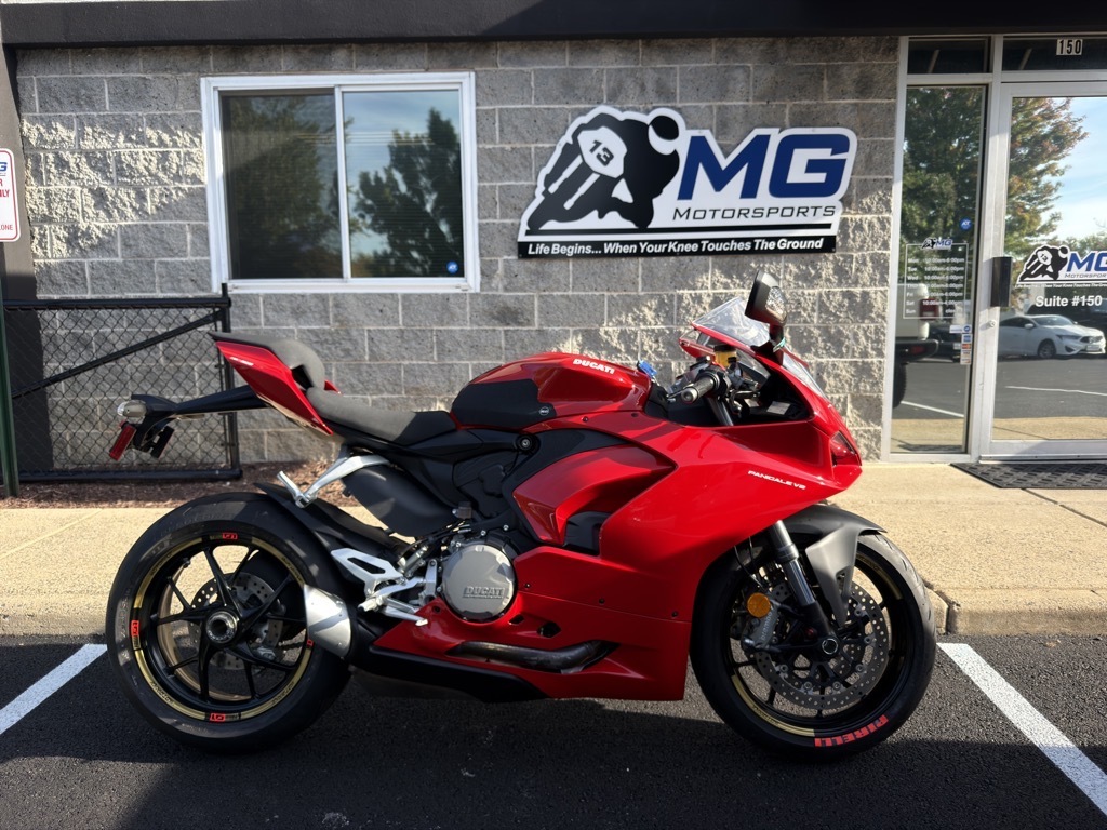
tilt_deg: -7.5
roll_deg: +0.8
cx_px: 554
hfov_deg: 71.6
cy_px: 415
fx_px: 768
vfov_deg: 56.8
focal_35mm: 24
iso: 64
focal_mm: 6.76
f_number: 1.78
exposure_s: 1/1401
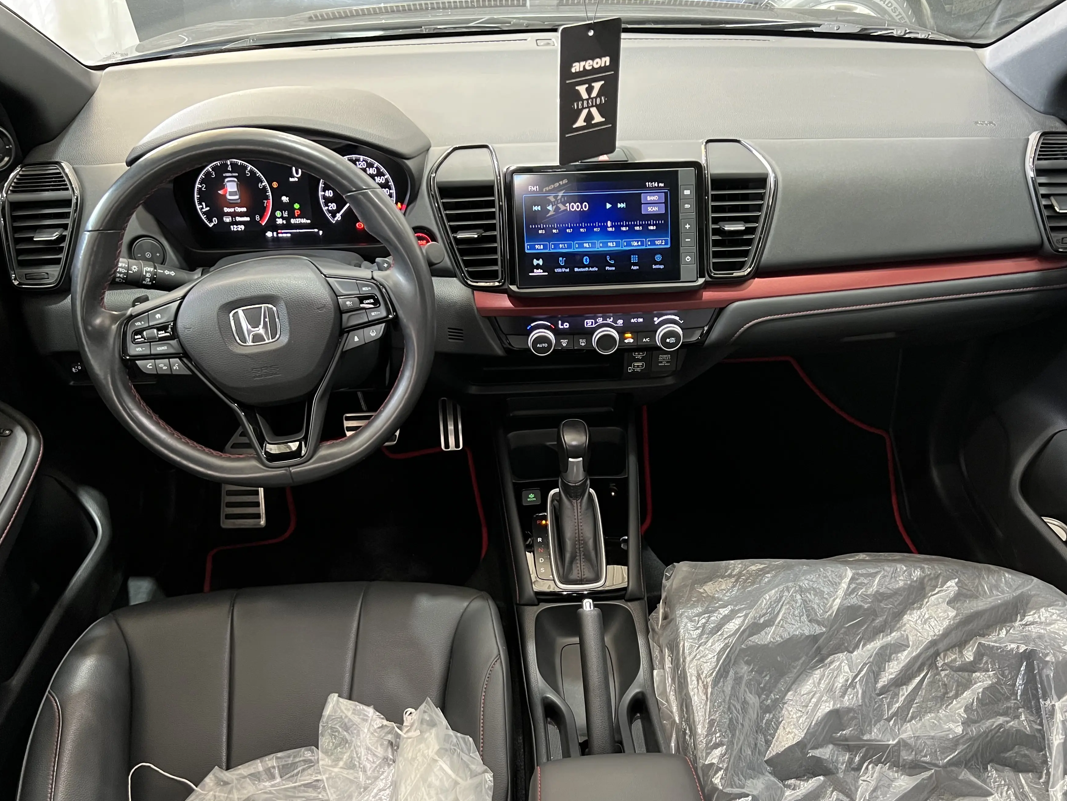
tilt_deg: -38.4
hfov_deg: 59.9
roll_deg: -1.3
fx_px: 925
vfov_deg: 46.7
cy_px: 452
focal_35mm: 30
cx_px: 550
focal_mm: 5.7
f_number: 1.5
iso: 500
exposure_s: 1/60
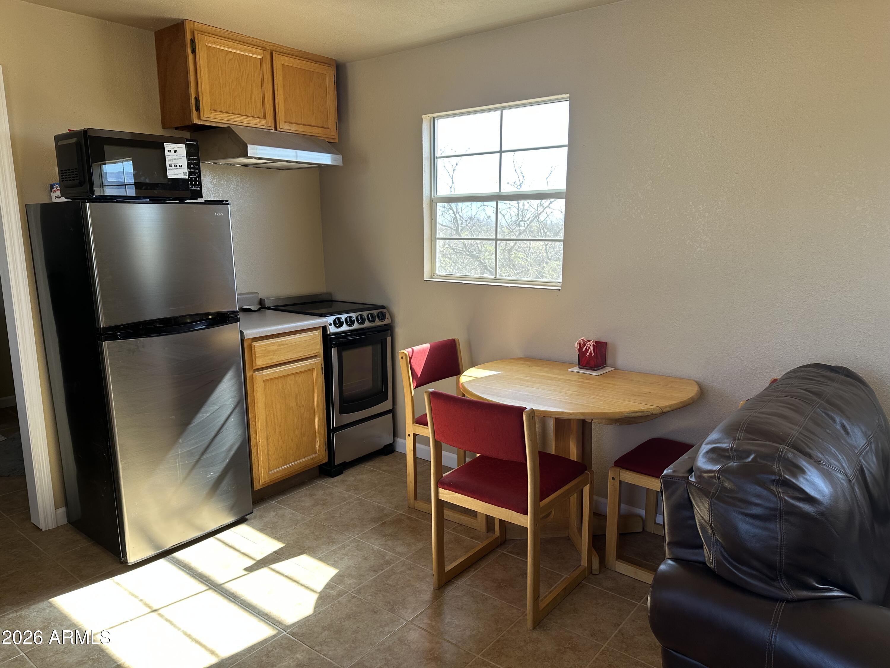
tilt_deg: -10.1
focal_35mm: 24
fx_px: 617
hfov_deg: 71.6
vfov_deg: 56.8
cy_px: 334
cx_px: 445
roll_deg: -0.8
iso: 64
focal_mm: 6.86
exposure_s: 1/171
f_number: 1.78
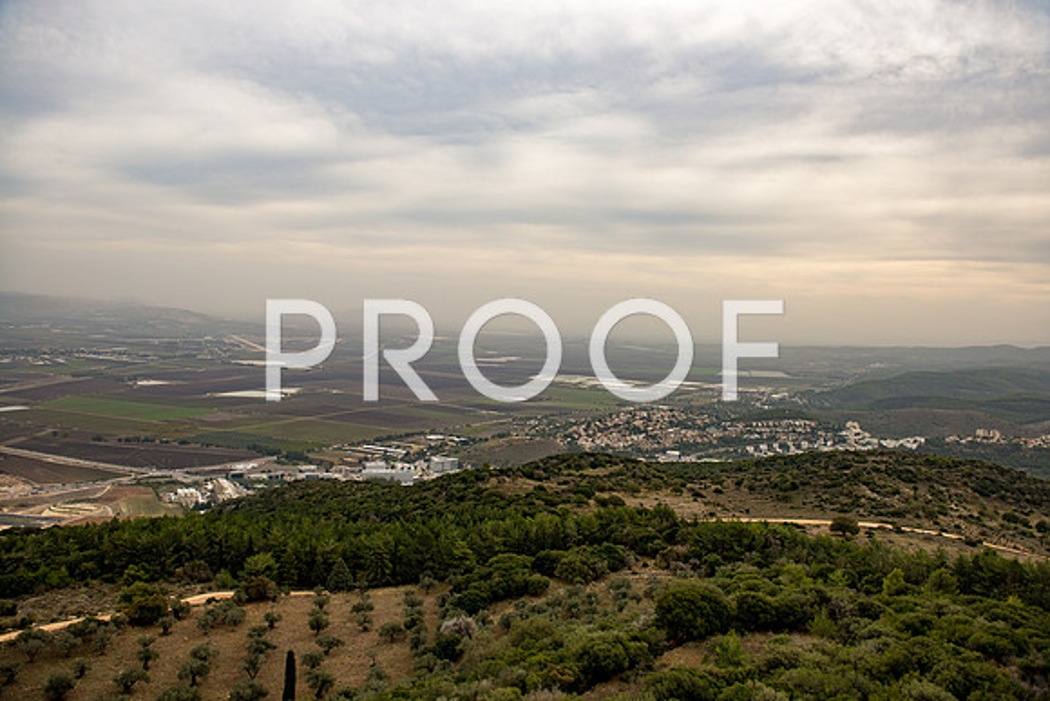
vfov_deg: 53.2
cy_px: 350
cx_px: 525
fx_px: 700
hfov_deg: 73.7
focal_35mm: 24
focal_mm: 24
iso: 100
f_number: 3.5
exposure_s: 1/800
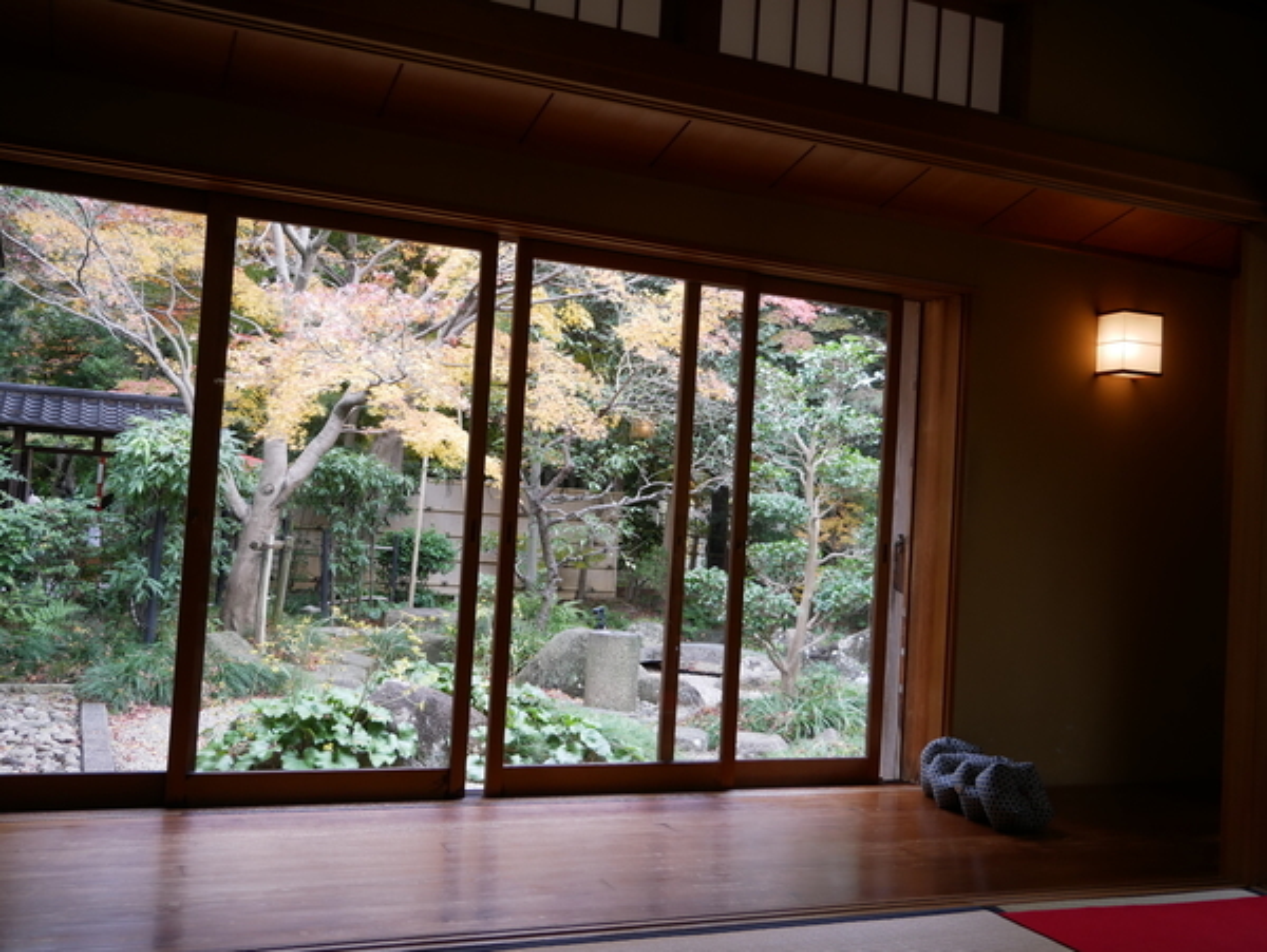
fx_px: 1245
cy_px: 476
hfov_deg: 53.9
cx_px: 634
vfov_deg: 41.8
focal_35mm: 34
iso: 320
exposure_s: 1/60
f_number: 3.8
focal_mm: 17
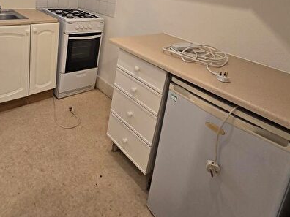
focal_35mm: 23
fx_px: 193
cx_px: 86
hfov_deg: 70.7
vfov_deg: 52.9
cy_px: 29
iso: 80
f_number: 2.2
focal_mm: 2.2
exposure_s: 1/50
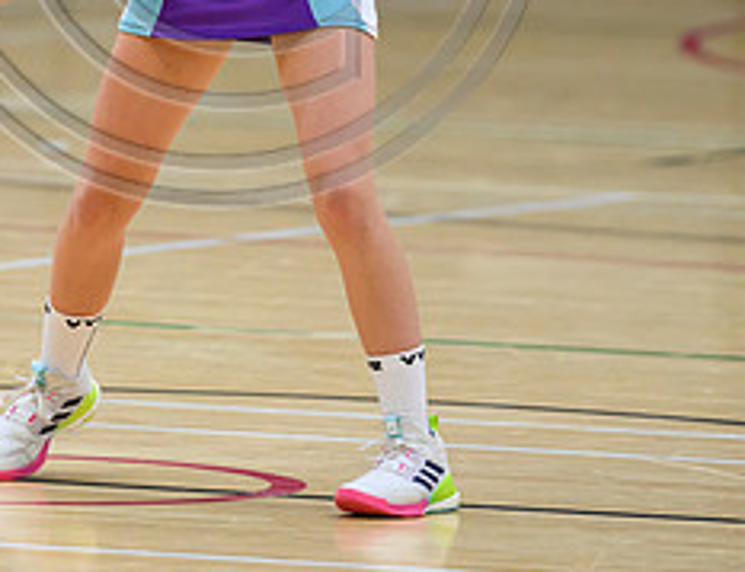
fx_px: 12376
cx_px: 30
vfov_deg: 2.6
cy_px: -156
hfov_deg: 3.4
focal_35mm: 570
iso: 3200
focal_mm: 200
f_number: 2.8
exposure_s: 1/1250
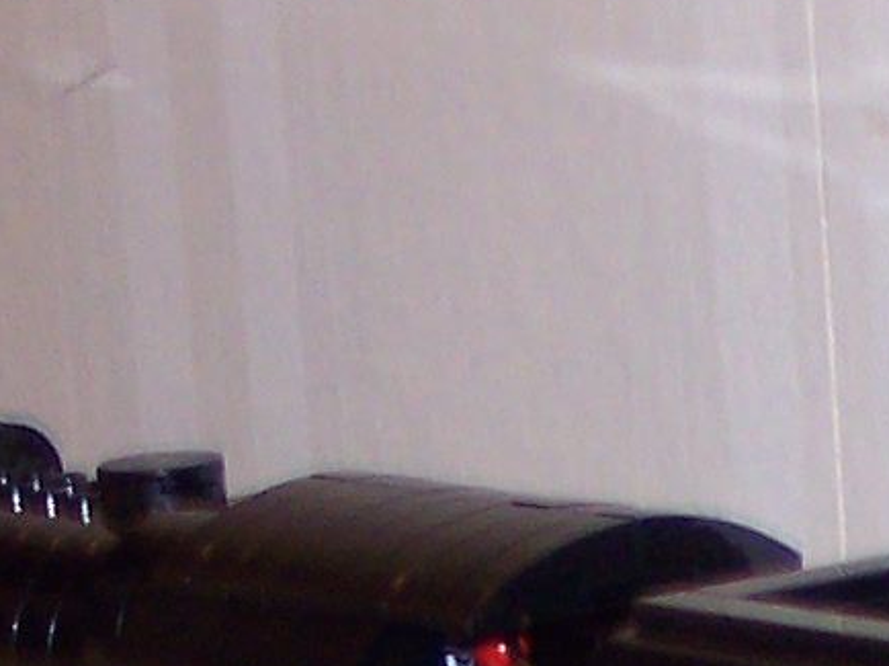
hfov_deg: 8.5
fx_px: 5801
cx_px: 1426
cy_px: 1064
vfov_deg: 6.5
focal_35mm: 226
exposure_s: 1/30
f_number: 2.8
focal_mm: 8
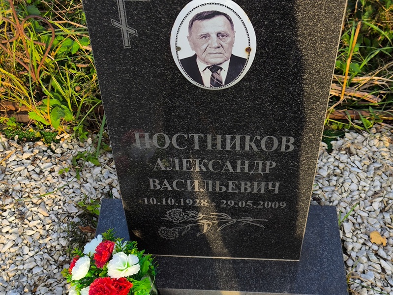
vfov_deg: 29.1
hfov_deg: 38.2
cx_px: 196
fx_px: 568
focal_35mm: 50
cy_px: 148
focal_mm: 4.71
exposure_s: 1/321
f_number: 1.7
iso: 50
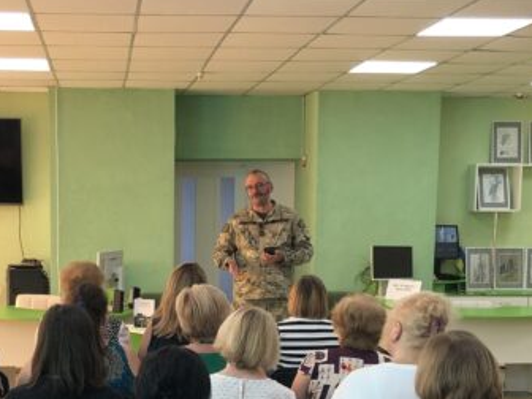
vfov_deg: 22.5
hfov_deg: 30.0
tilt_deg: -7.4
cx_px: 173
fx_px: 984
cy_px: 336
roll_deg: -0.5
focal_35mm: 64
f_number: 1.8
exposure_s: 1/30
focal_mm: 4
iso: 25
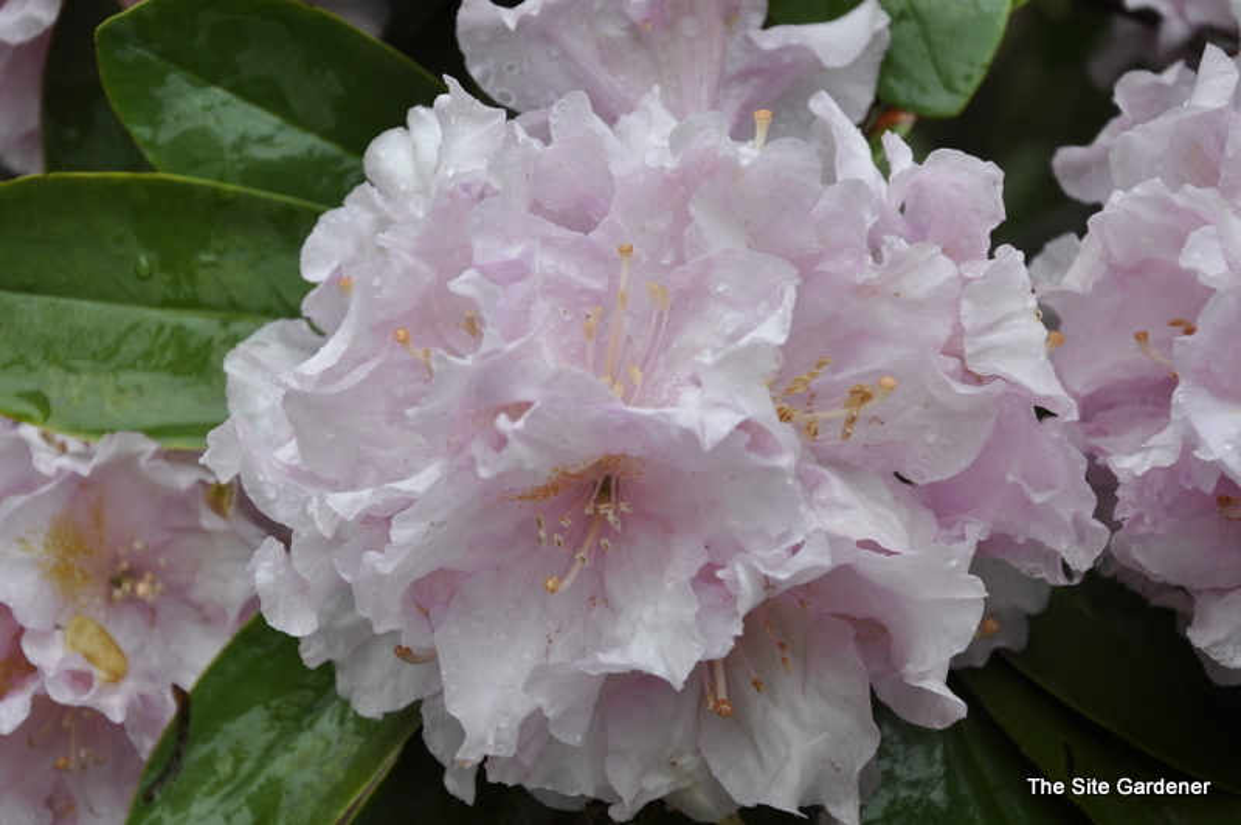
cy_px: 412
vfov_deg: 13.8
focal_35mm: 99
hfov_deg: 20.6
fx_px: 3410
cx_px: 620
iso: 200
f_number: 7.1
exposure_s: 1/200
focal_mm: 66
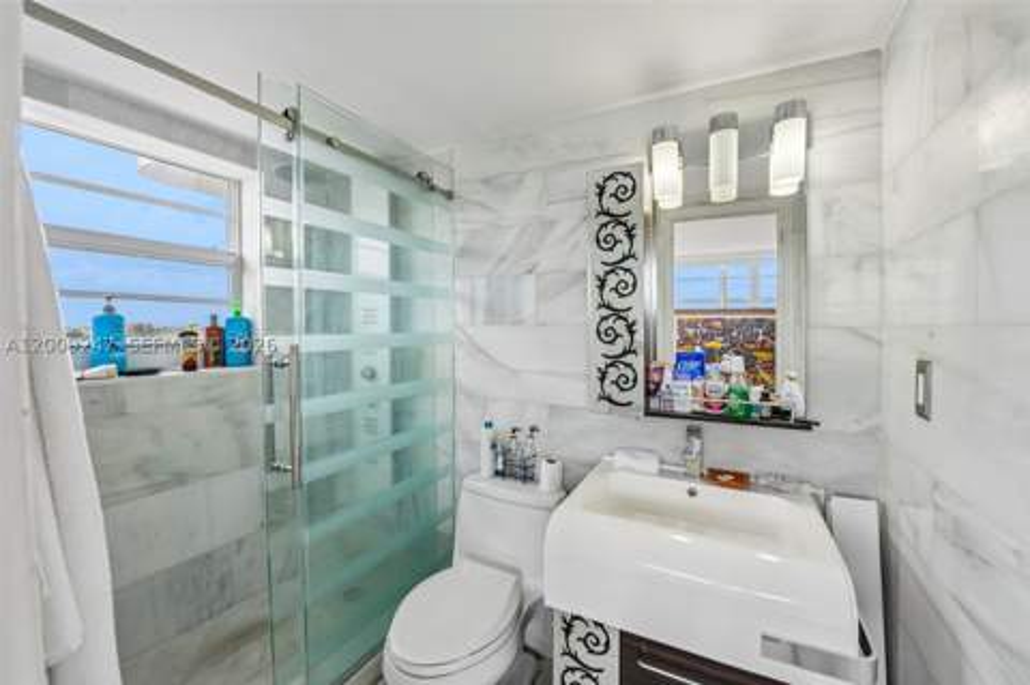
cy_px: 342
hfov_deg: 104.3
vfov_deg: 81.1
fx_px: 400
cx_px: 515
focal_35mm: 14
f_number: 9
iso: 200
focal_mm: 14
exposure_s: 1/30
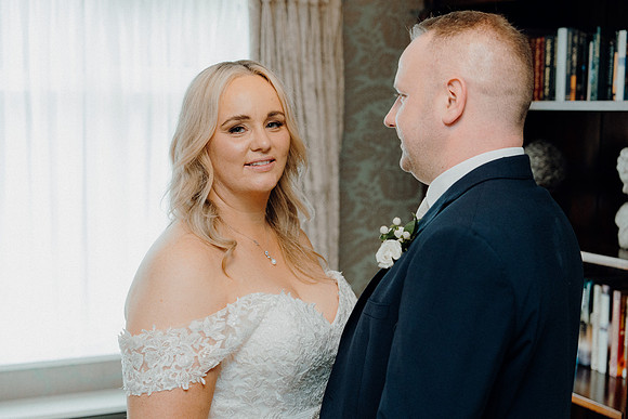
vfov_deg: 24.2
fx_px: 977
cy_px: 210
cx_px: 314
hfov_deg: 35.6
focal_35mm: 56
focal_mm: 56
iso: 2000
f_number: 3.5
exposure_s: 1/160
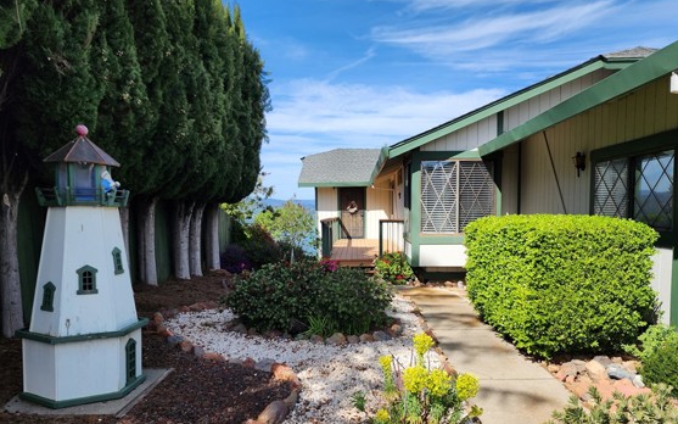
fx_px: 517
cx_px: 380
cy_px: 251
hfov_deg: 66.2
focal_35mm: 28
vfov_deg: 44.3
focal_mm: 6.4
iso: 12
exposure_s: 1/902
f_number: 1.8
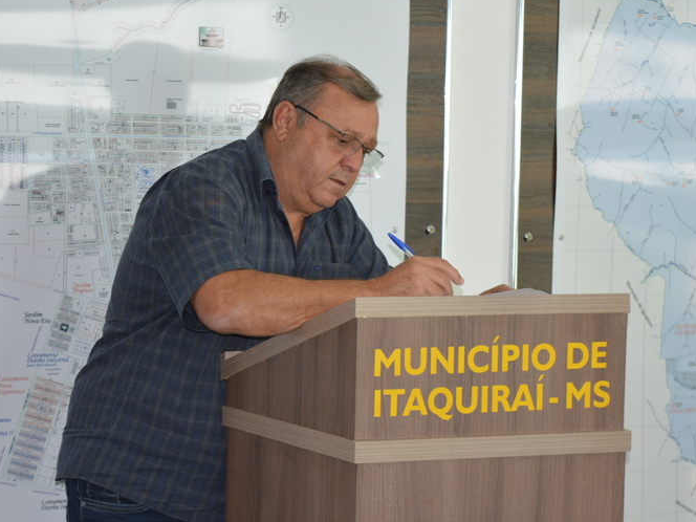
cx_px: 332
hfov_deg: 18.3
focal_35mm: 108
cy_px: 285
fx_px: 2164
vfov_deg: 13.7
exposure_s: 1/80
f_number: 5.6
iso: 400
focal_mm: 55
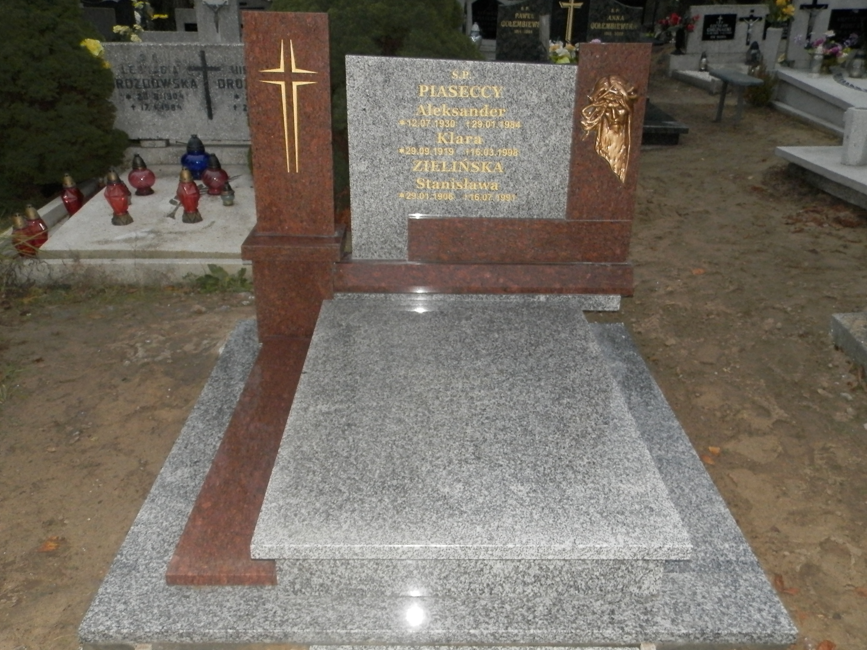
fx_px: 801
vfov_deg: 44.0
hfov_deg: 56.8
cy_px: 379
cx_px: 434
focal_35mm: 32
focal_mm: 4.5
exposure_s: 1/30
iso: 200
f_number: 3.1
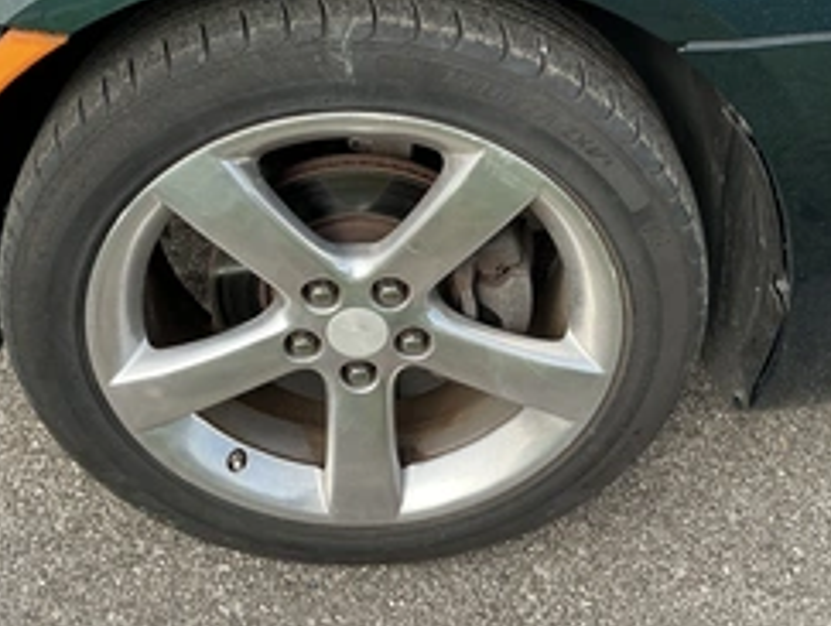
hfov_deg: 41.2
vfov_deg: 31.2
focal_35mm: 46
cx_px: 414
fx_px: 1106
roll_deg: -3.1
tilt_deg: -34.6
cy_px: 181
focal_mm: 3
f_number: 1.8
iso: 25
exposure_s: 1/391
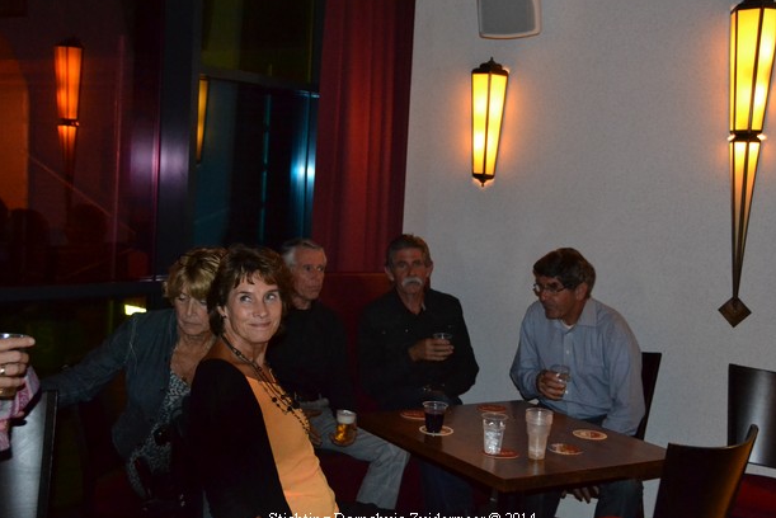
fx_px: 949
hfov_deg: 44.5
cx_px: 404
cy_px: 260
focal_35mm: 44
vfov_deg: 30.5
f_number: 4
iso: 3200
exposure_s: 1/60
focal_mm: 28
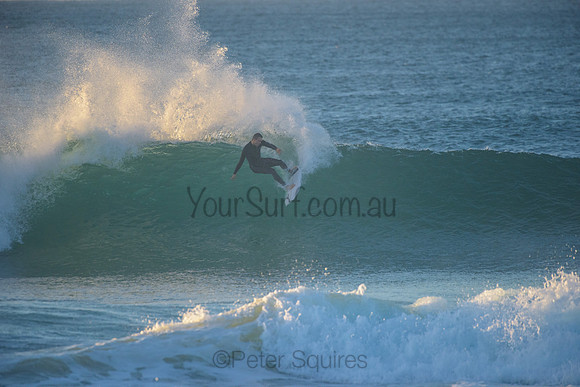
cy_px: 194
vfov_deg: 2.8
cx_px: 290
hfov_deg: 4.1
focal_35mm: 500
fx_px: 8057
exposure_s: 1/2500
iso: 1250
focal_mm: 500
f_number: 5.6
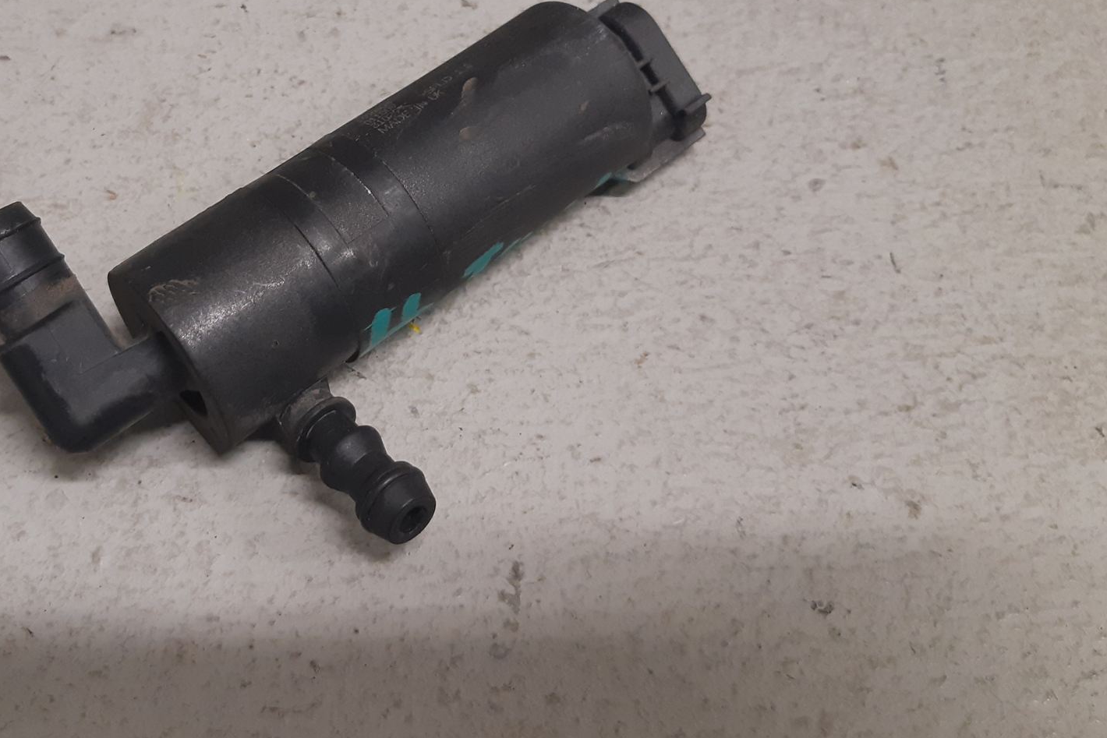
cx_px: 347
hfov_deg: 48.5
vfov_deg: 33.8
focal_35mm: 39
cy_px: 228
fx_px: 1199
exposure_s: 1/50
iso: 160
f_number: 1.7
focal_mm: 3.93
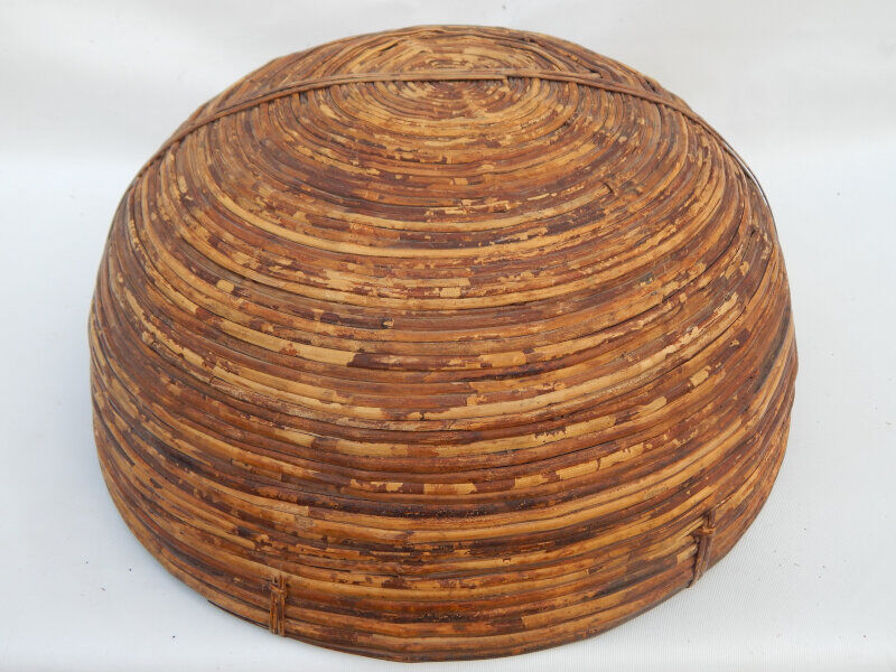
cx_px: 448
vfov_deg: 40.7
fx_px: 906
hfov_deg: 52.6
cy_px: 336
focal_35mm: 35
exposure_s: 1/320
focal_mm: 6.1
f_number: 3.3
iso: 125
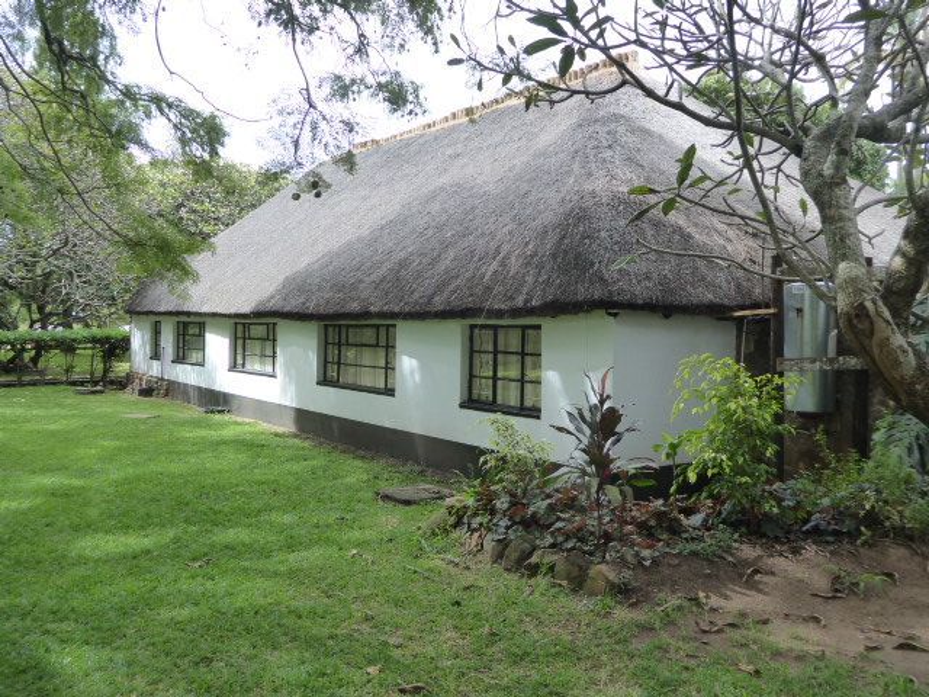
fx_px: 859
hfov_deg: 56.8
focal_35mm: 32
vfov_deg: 44.2
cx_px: 464
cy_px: 348
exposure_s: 1/250
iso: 160
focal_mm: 5.4
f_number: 3.5
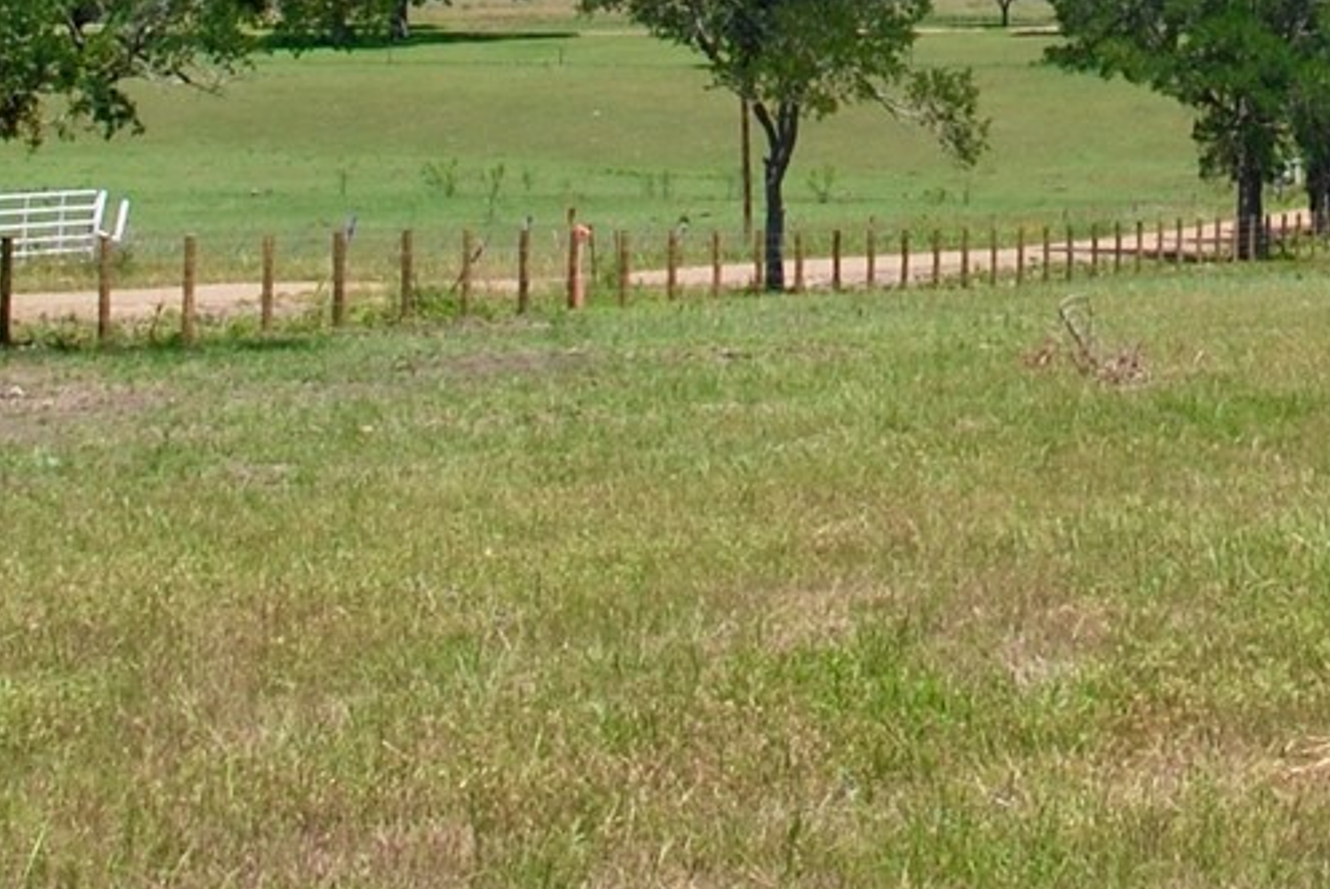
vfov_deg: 9.2
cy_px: -635
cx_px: 1203
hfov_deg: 14.1
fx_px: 5323
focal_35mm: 144
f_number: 8
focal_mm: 22
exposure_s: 1/250
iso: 100
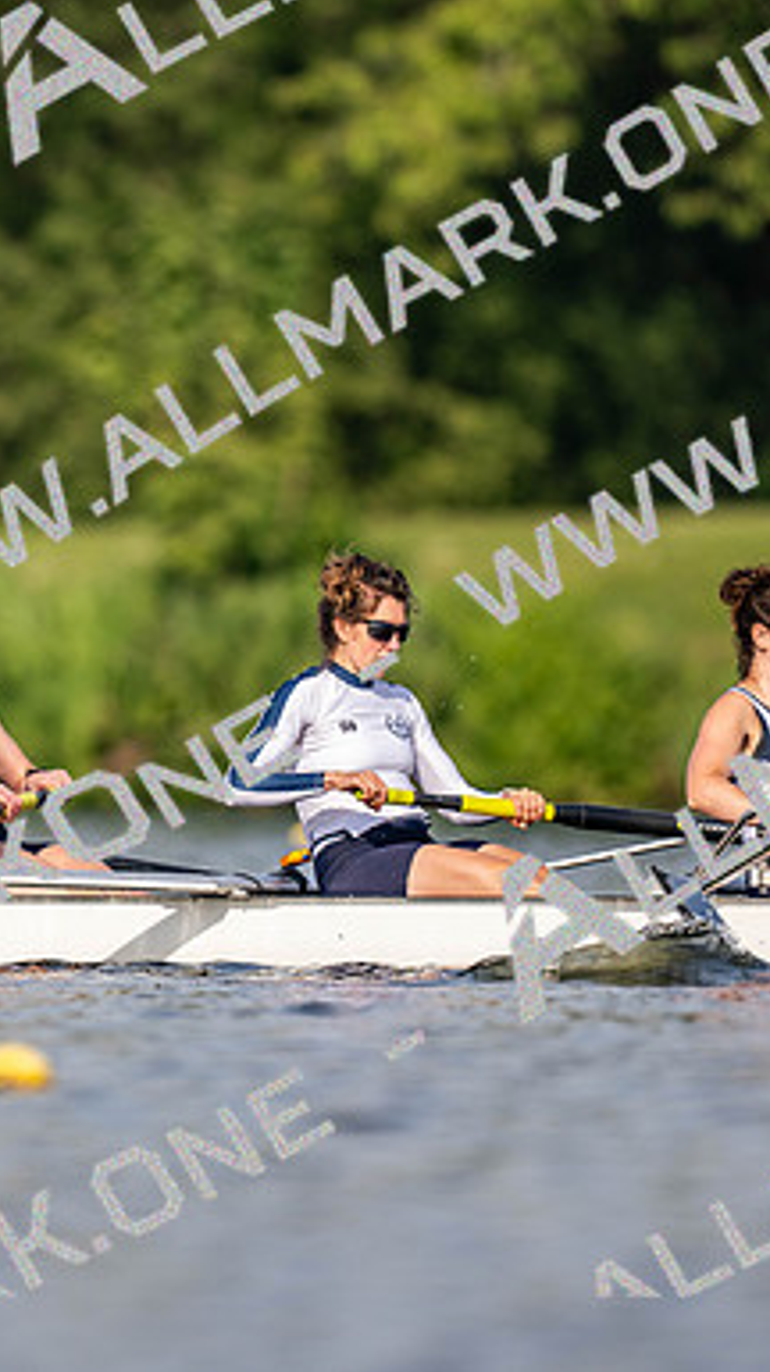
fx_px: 34478
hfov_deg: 1.3
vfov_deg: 2.3
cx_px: 196
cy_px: 686
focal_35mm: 948
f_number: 4
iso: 280
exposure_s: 1/2500
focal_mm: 600
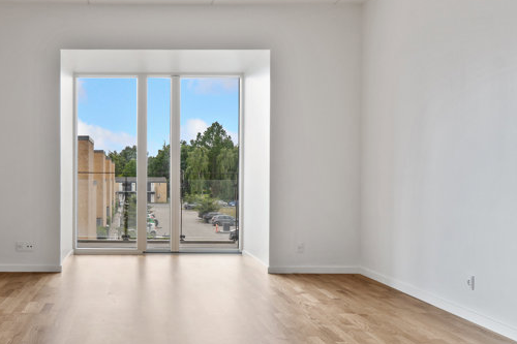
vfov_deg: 32.8
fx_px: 586
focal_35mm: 41
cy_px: 177
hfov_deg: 45.9
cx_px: 129
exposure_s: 1/15
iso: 200
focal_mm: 17
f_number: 8
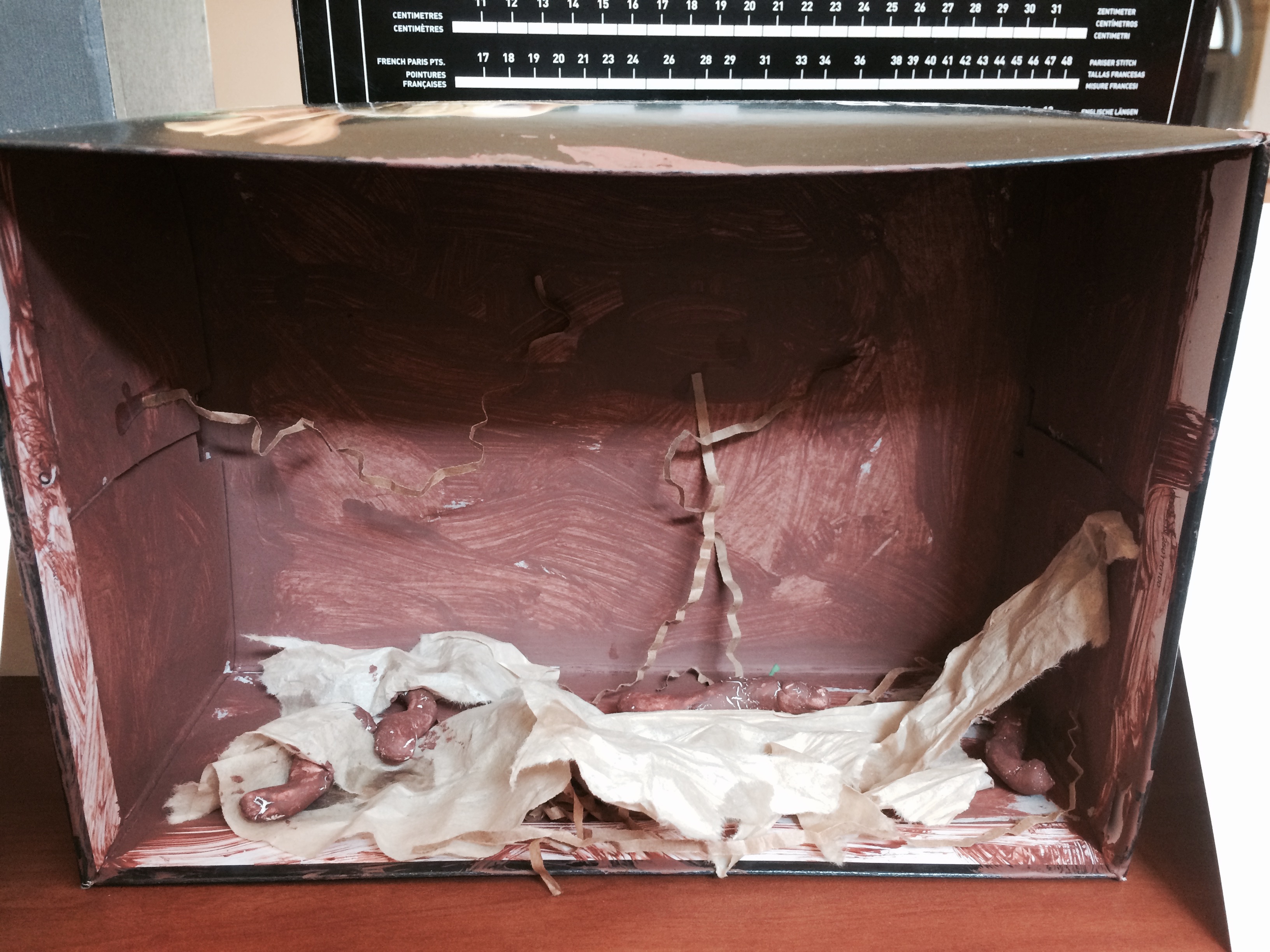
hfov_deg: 61.7
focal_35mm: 29
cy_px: 476
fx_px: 1064
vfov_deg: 48.2
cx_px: 635
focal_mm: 4.15
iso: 160
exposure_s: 1/30
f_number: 2.2
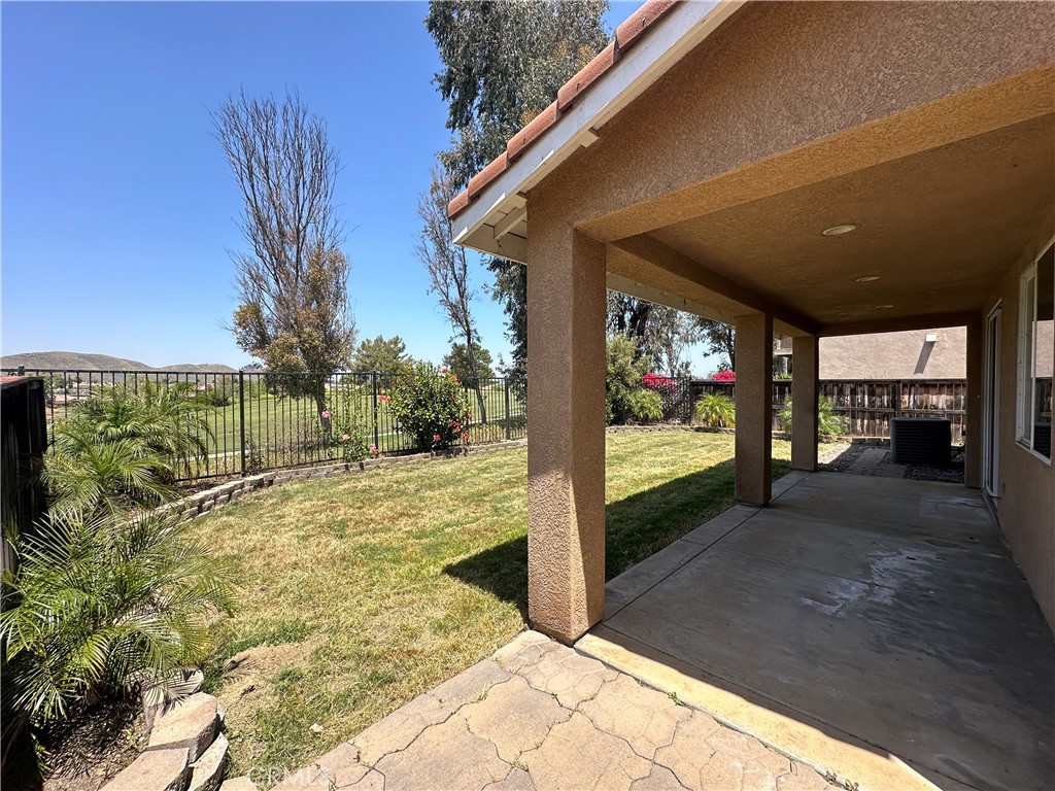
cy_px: 396
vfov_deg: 85.7
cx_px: 528
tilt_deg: -0.1
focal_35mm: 14
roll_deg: -0.4
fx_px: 427
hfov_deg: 102.1
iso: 50
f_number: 2.2
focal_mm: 2.22
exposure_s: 1/1159
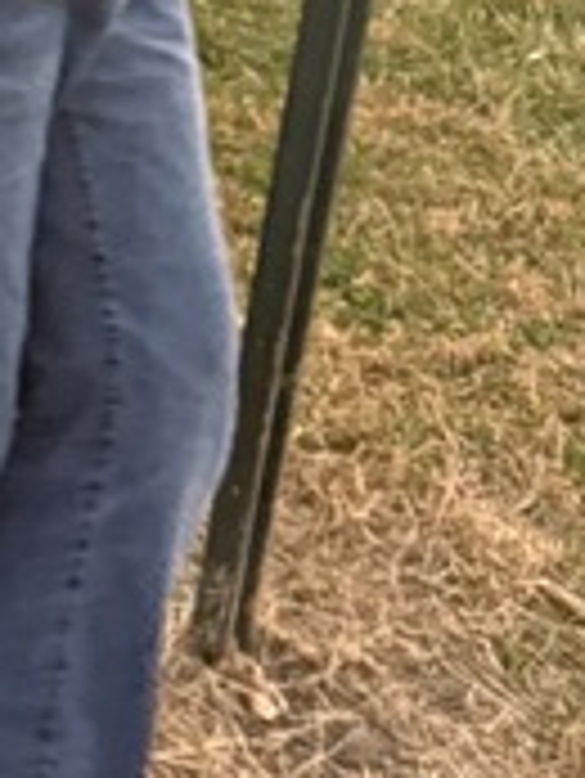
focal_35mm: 142
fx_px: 3196
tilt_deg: -15.9
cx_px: -621
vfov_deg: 13.5
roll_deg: +2.0
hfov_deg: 9.7
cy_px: -126
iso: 640
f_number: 1.78
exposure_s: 1/60
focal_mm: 6.76
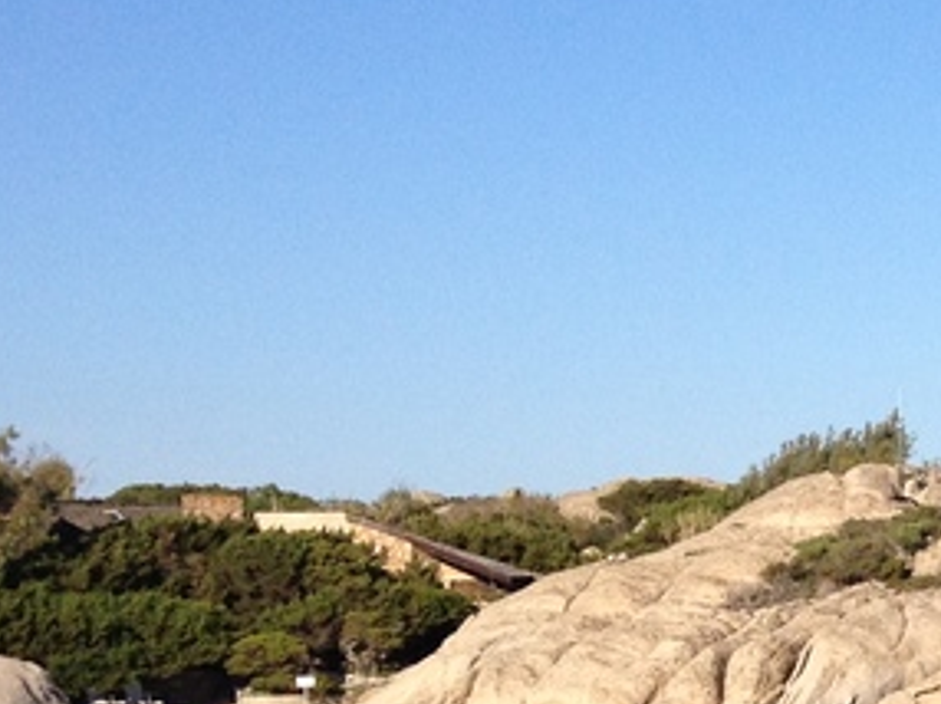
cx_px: 1935
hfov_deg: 11.9
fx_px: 3993
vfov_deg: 10.0
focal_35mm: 147
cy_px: 602
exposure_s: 1/1905
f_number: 2.4
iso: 64
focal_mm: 4.28
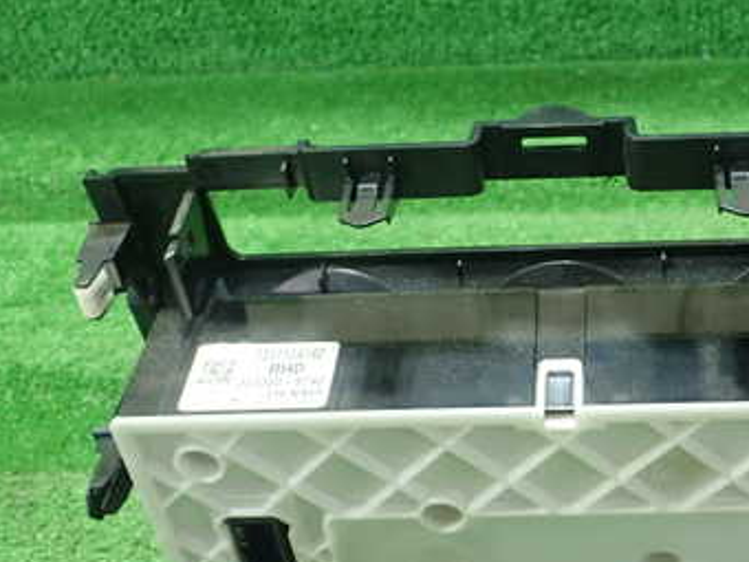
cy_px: 368
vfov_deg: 27.4
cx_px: 535
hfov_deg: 35.6
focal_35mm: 53
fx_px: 1147
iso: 640
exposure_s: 1/125
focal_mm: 5.5
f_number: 2.3
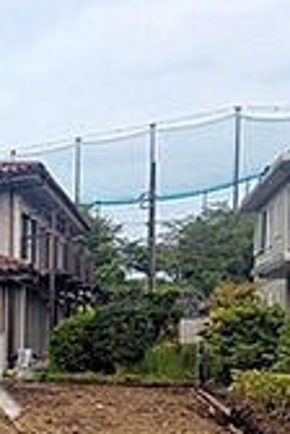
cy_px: 372
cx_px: -254
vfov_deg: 36.3
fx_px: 628
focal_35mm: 52
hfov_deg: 18.9
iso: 49
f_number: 2.2
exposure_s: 1/1887
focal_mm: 1.83
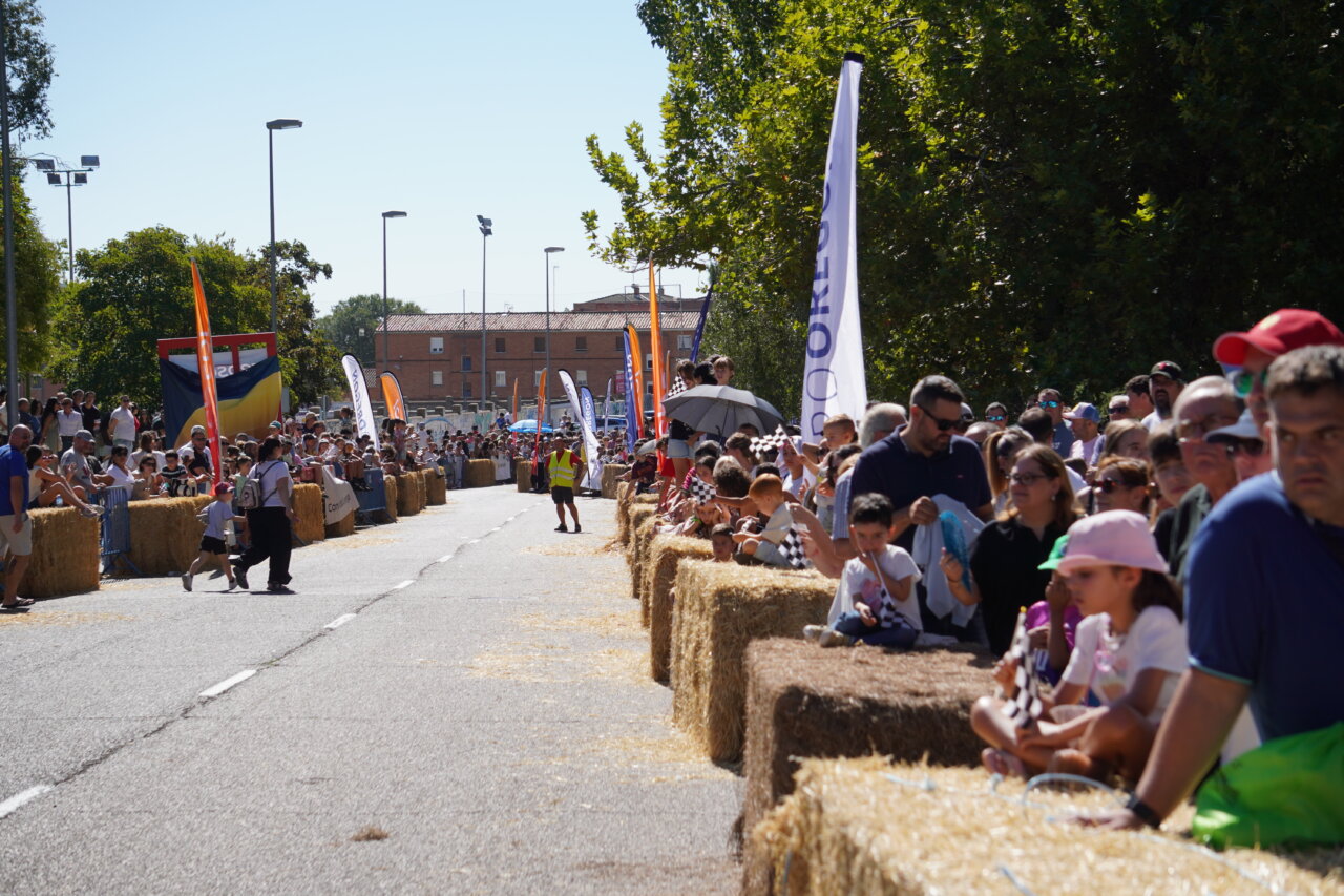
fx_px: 3079
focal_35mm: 82
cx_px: 672
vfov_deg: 16.5
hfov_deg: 24.6
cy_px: 448
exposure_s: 1/640
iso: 100
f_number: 5
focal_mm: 55
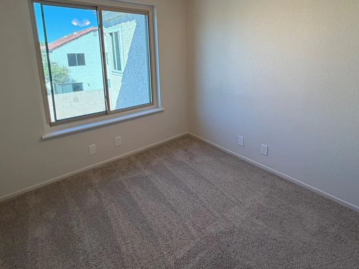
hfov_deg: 81.7
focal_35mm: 20
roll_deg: +1.9
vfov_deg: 64.5
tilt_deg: -12.8
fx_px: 207
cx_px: 183
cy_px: 92
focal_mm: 2.22
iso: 100
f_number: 2.2
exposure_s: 1/120
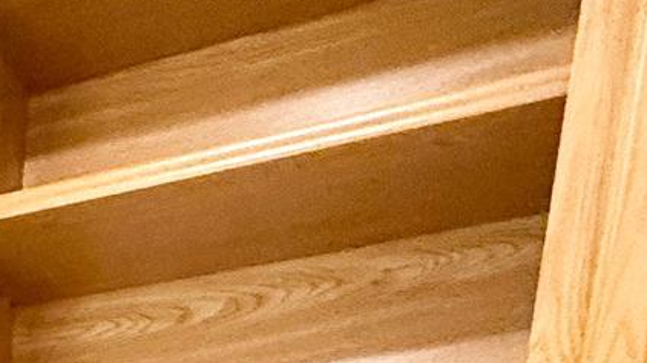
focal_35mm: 74
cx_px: -357
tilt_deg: -12.4
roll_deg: -1.0
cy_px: 1019
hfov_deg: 22.6
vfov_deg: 11.4
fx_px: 1269
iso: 320
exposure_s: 1/60
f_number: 2.2
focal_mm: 2.22
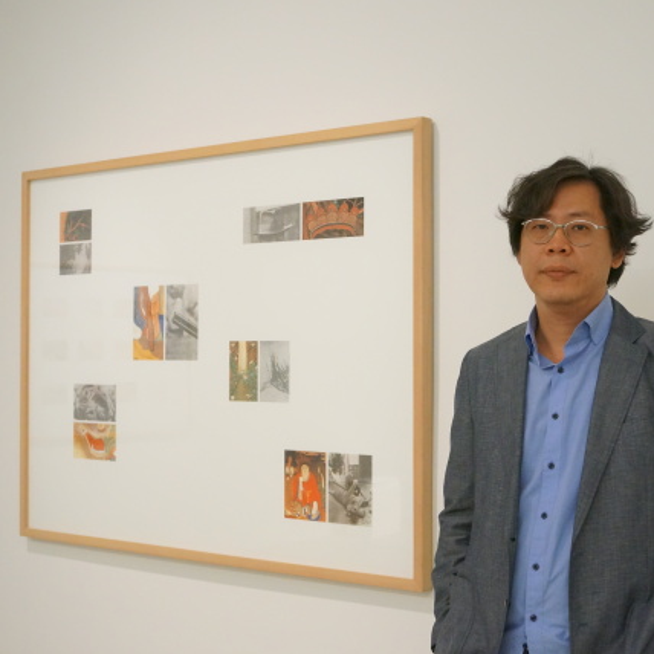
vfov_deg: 29.6
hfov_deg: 29.5
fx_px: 1240
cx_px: 387
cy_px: 328
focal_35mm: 58
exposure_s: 1/125
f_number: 5
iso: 3200
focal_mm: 30
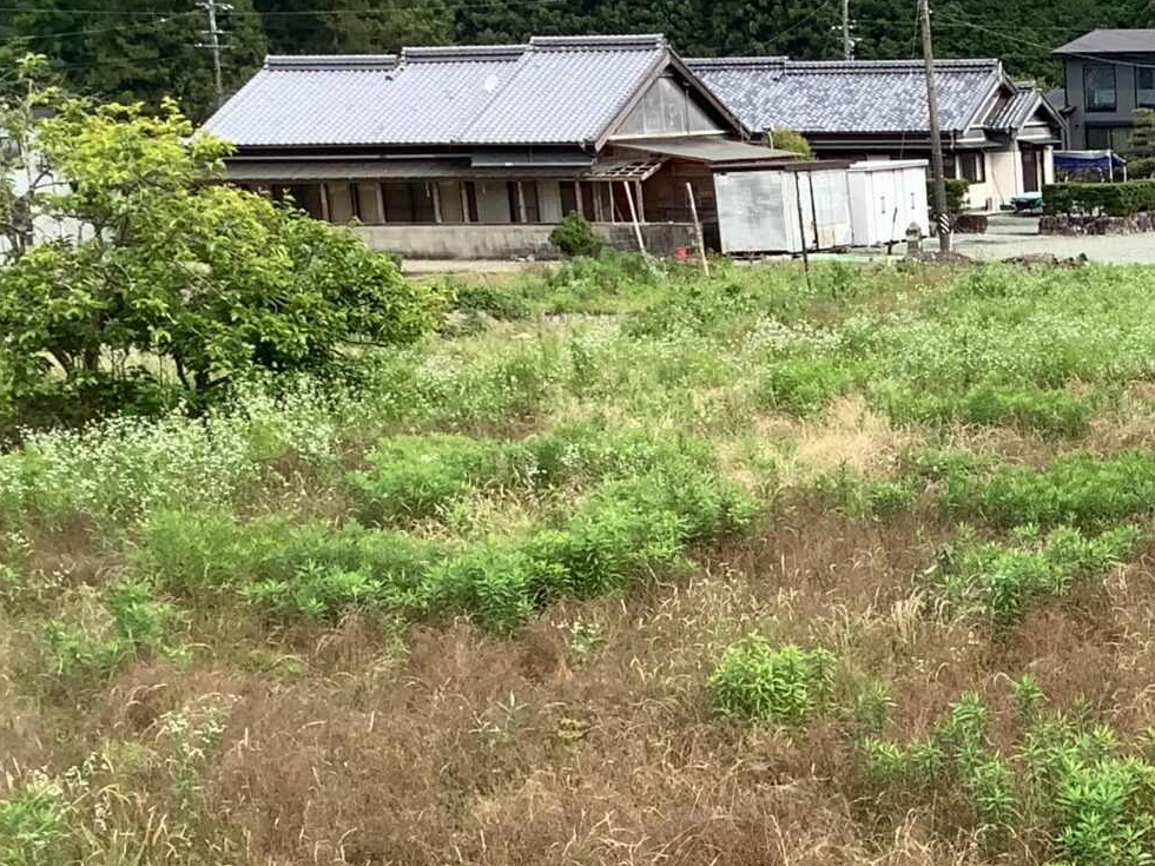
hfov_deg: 22.4
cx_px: 1364
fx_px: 2703
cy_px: 917
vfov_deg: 17.7
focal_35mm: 81
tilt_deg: -18.2
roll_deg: +1.4
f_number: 2.4
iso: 25
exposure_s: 1/458
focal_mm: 3.3
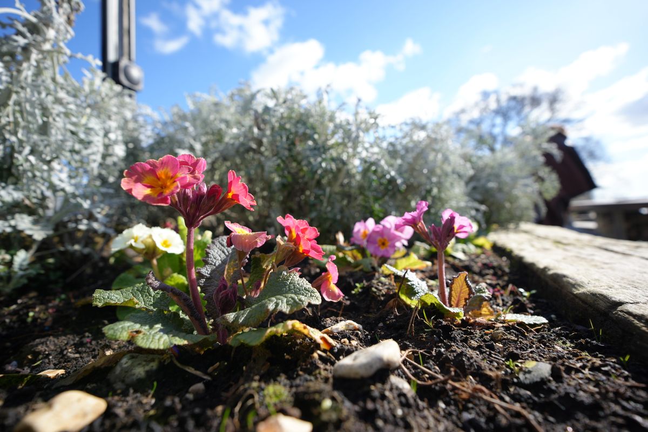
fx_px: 288
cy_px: 216
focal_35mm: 16
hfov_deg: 96.7
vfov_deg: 73.7
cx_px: 324
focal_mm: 16
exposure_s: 1/400
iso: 100
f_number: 4.5
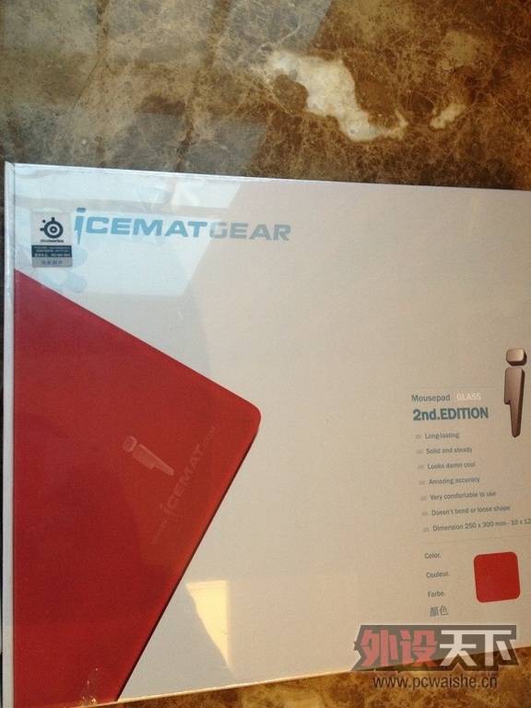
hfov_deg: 40.7
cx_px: 266
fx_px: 716
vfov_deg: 52.6
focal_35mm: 35
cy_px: 354
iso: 160
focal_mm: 4.28
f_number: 2.4
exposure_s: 1/20
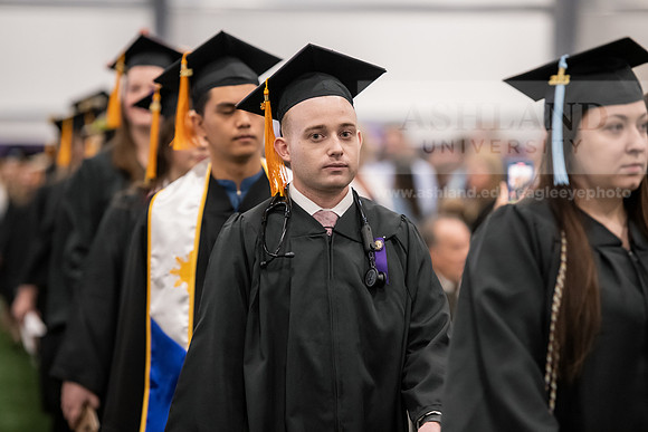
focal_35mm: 165
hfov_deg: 12.4
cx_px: 324
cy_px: 216
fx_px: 2971
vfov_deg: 8.3
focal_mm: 165
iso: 3200
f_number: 3.2
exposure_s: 1/200
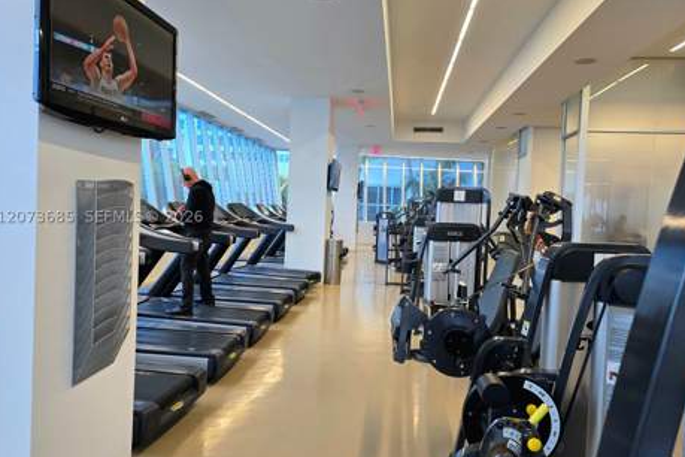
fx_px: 476
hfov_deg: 71.5
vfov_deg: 51.3
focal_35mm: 25
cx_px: 340
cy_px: 217
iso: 80
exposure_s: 1/60.2
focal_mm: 6.3
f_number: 1.7
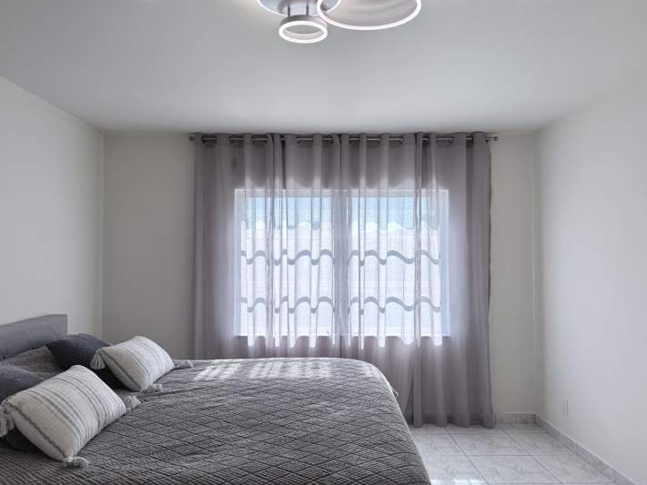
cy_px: 233
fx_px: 505
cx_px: 313
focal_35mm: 27
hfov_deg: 65.3
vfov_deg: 51.3
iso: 100
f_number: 1.78
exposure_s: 1/617
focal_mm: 6.76
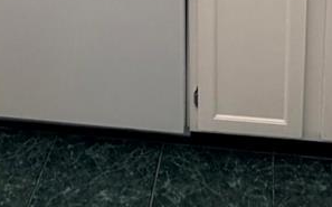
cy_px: -223
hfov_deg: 25.9
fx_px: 723
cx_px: 165
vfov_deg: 13.6
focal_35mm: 80
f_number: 2.2
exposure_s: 1/120
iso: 100
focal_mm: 2.22
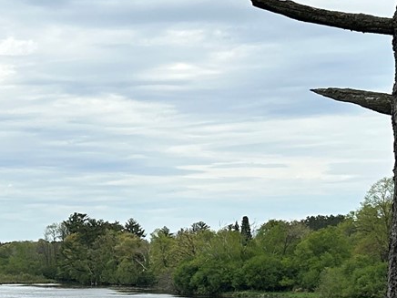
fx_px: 1399
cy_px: 355
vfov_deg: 11.9
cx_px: -45
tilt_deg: -1.5
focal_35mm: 122
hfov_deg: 15.7
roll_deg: +1.4
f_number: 1.5
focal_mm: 5.7
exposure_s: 1/4630
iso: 50
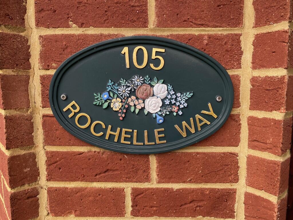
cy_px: 110
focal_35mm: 26
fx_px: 220
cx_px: 146
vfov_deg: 53.1
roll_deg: +0.3
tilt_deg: -6.0
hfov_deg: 67.3
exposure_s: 1/122
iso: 32
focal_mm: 4.25
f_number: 1.8
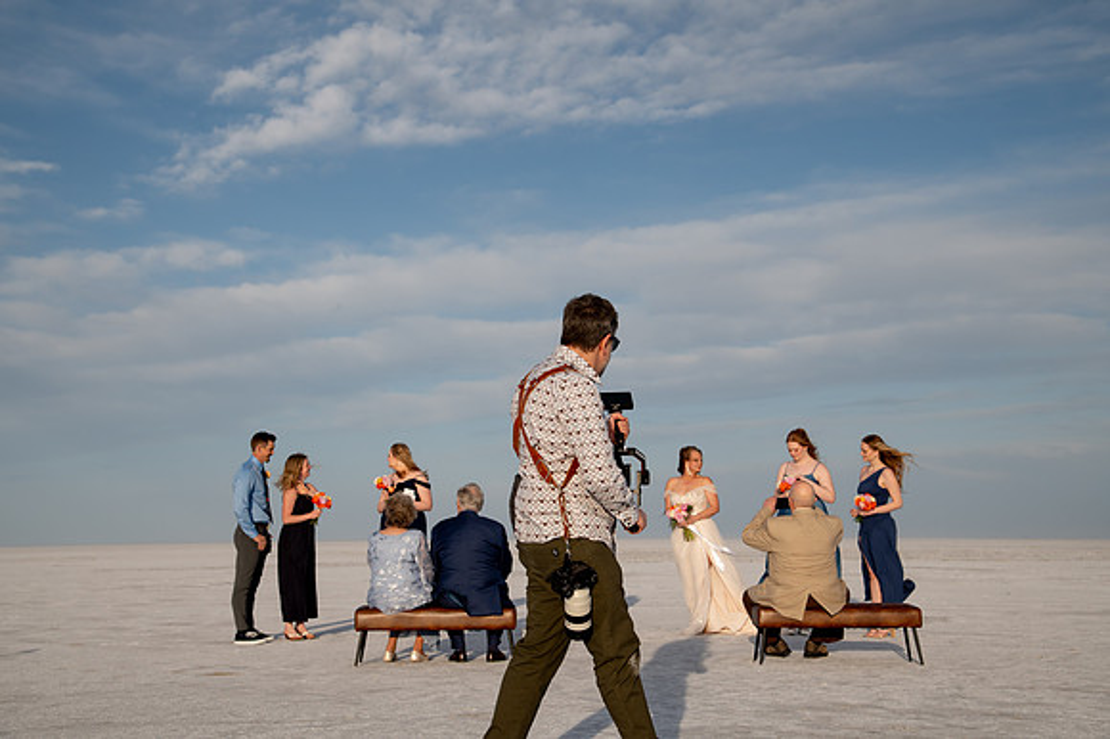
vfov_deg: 25.7
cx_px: 555
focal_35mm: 53
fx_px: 1621
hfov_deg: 37.8
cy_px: 370
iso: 200
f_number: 8
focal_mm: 52
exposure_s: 1/800
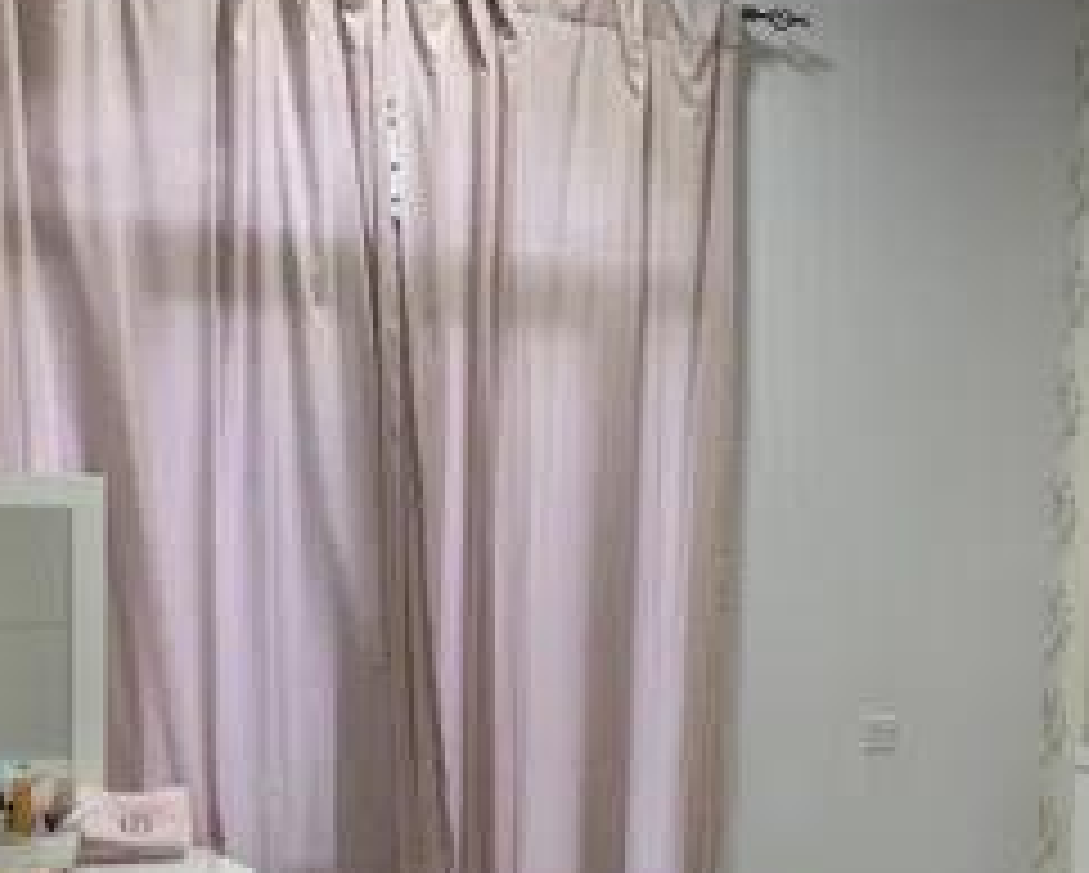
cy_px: 796
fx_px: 2161
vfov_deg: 22.3
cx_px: 896
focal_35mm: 67
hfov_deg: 27.6
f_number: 1.8
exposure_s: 1/50
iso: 64
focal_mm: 4.25
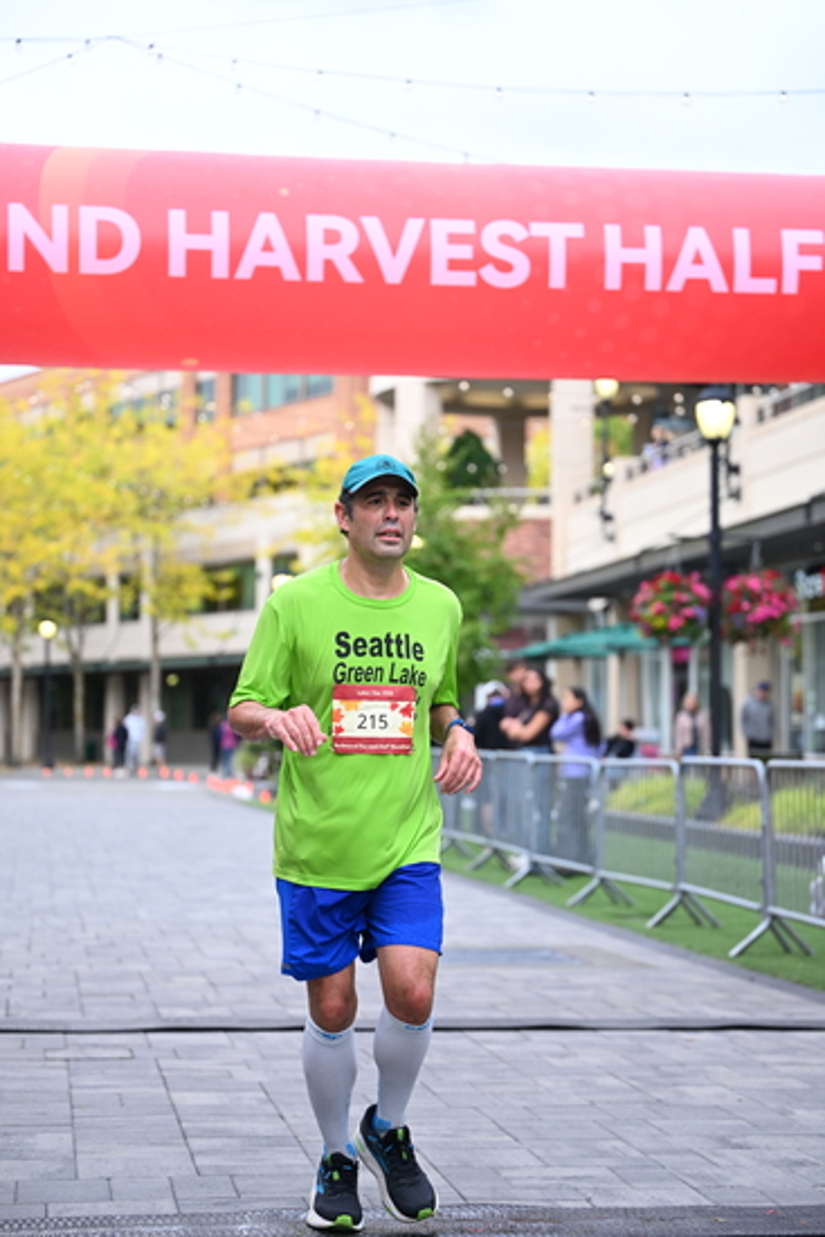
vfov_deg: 28.1
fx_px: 2473
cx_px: 412
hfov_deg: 18.9
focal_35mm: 72
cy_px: 618
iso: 1000
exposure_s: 1/1600
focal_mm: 72
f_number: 2.8
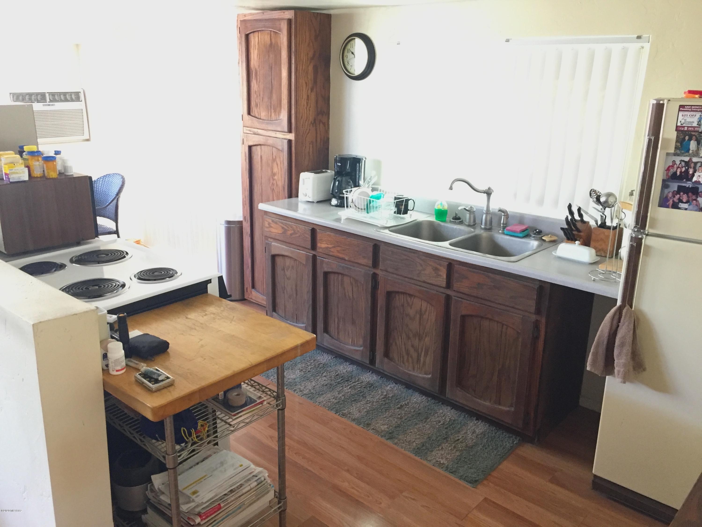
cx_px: 351
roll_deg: -1.2
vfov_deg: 48.2
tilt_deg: -17.4
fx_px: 588
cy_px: 264
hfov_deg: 61.7
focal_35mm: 29
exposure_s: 1/20
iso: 250
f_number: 2.2
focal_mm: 4.15
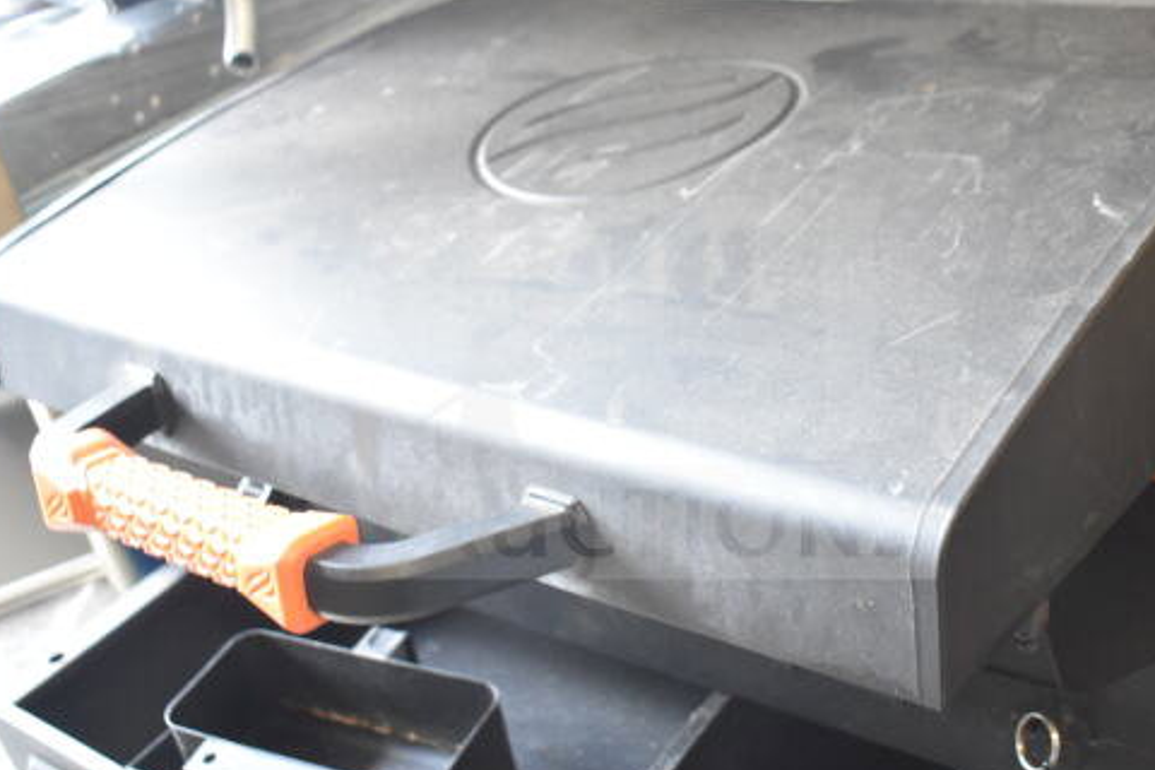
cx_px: 667
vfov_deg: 28.3
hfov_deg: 41.3
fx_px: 1528
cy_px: 389
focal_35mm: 48
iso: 2000
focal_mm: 25
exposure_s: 1/40
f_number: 4
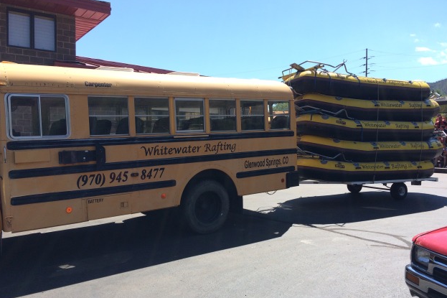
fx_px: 385
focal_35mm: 31
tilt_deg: -2.3
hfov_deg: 60.3
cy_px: 152
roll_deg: +0.7
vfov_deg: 42.3
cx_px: 225
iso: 32
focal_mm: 4.15
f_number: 2.2
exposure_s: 1/1282
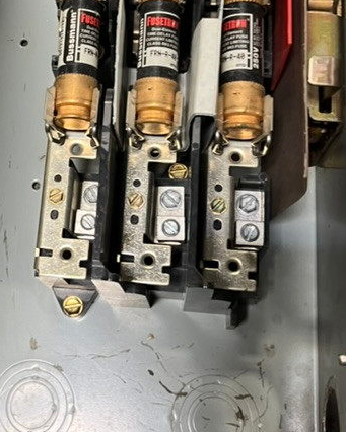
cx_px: 95
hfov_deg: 24.8
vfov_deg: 30.4
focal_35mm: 61
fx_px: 781
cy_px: 109
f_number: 1.6
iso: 125
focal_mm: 5.1
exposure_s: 1/60
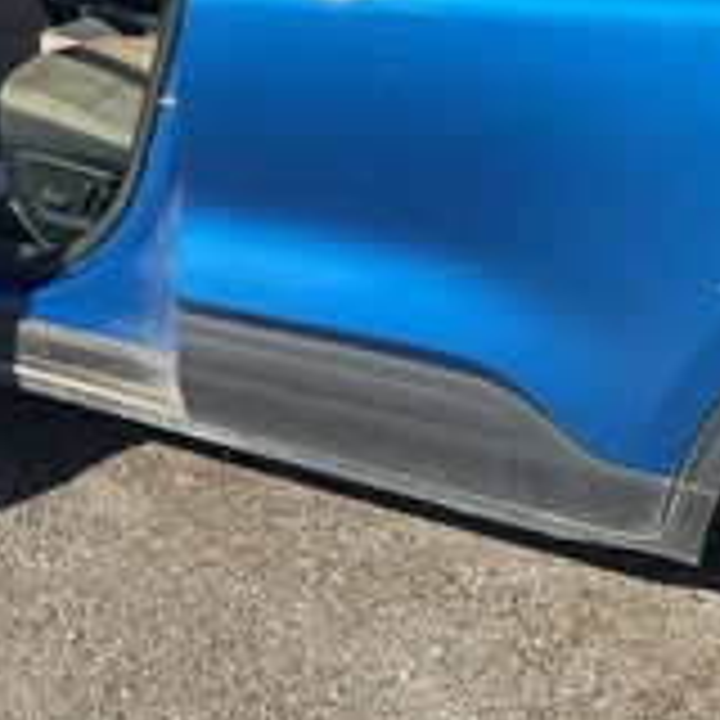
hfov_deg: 25.1
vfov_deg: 25.9
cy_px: 54
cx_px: -58
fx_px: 1506
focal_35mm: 64
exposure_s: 1/869
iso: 25
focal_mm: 3
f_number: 1.8
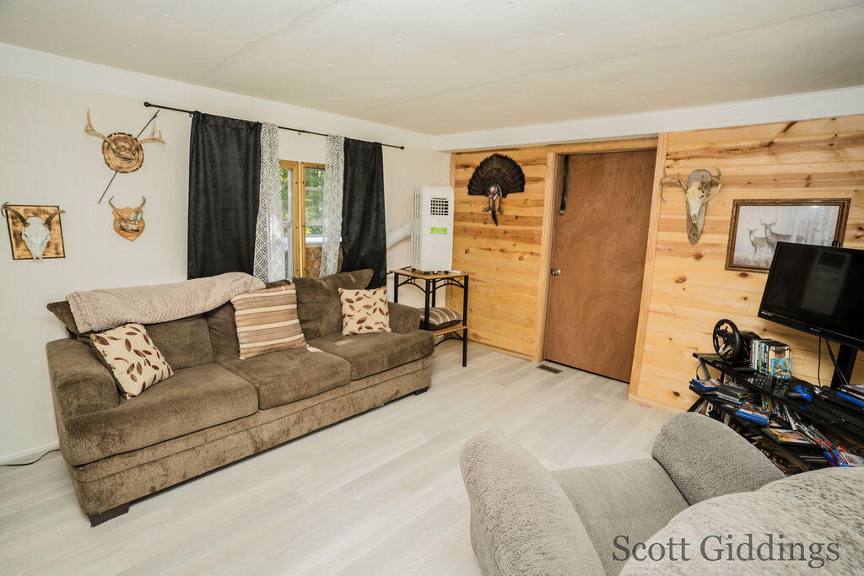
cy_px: 288
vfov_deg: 70.5
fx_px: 408
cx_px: 432
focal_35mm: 17
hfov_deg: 93.3
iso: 500
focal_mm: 17
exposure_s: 1/80
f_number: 3.5
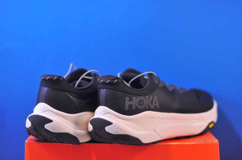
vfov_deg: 18.1
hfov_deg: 27.0
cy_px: 80
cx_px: 121
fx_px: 503
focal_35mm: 75
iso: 250
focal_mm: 50
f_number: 2.2
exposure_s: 1/320
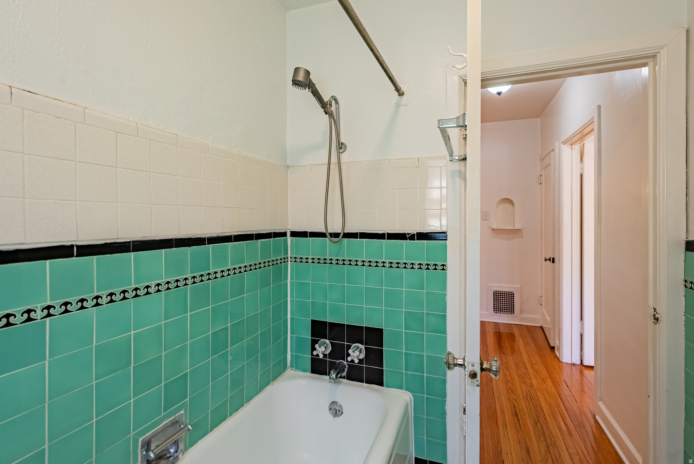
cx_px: 347
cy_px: 232
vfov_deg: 73.8
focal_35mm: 16
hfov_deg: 96.7
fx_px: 309
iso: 200
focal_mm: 16
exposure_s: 1/400
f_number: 6.3
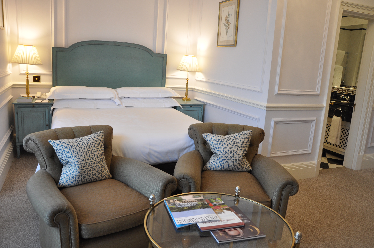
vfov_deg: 47.8
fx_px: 280
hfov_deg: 67.4
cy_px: 124
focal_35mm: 27
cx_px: 187
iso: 400
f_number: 5
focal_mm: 18
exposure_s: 1/25
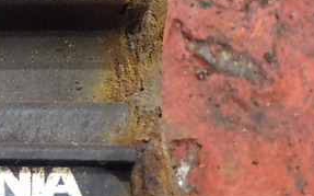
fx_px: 607
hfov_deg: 26.7
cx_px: -30
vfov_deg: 18.3
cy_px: 132
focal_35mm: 71
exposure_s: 1/25
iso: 400
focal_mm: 4.1
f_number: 3.3
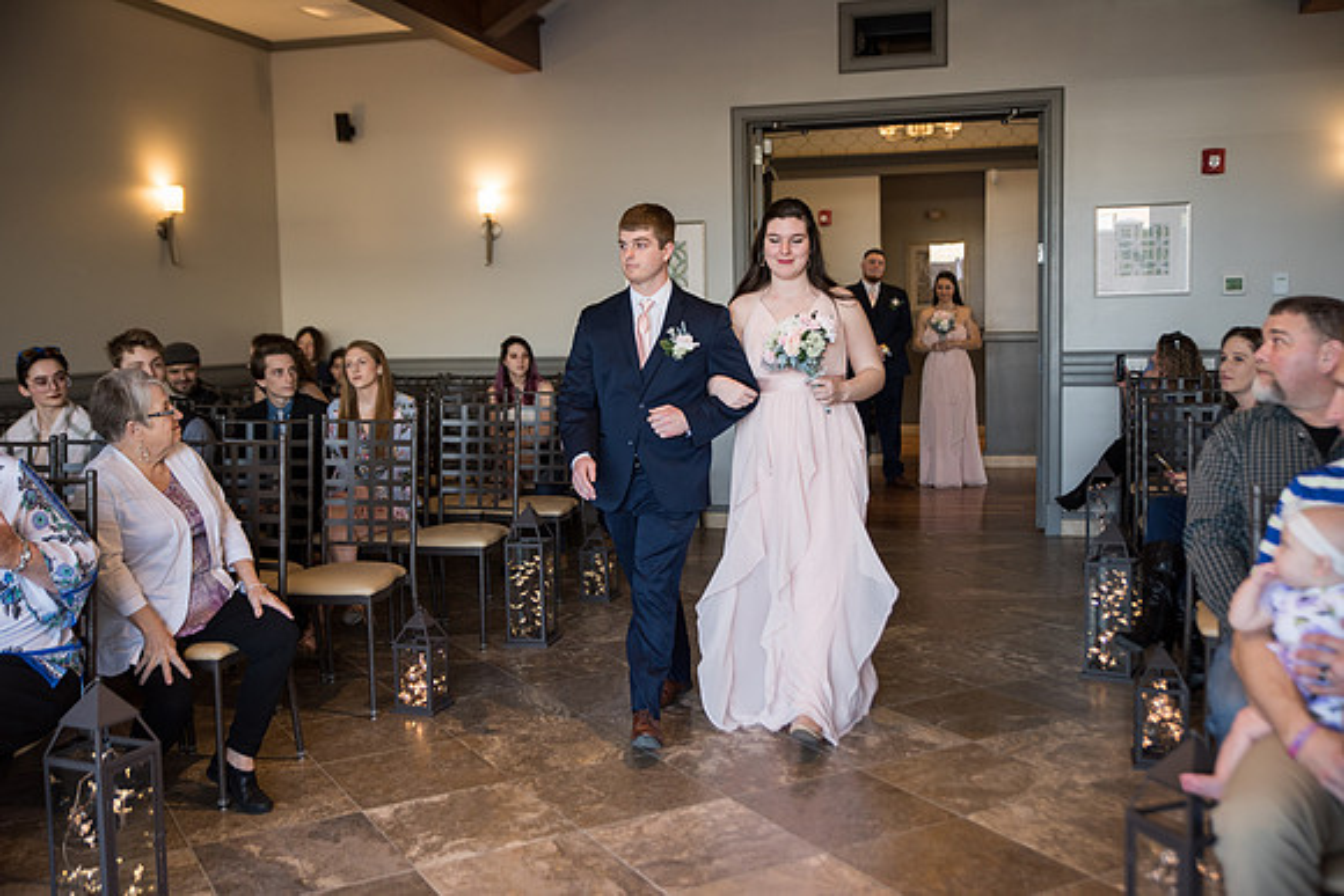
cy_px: 448
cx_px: 672
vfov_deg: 36.9
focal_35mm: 36
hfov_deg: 53.1
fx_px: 1344
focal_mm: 36
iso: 500
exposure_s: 1/200
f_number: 2.8
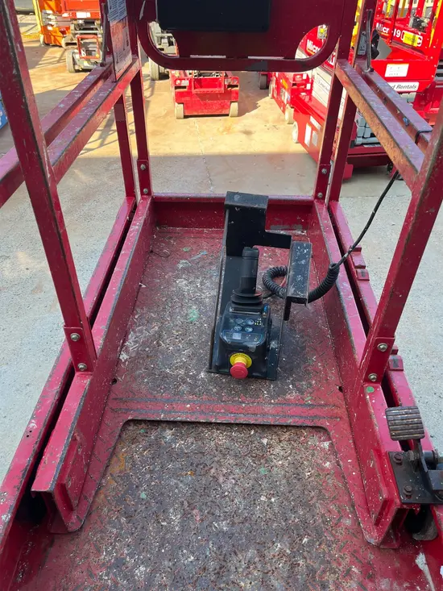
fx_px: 444
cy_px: 296
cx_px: 222
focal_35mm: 26
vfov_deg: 67.3
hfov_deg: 53.1
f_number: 1.6
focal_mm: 5.1
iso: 50
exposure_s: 1/388
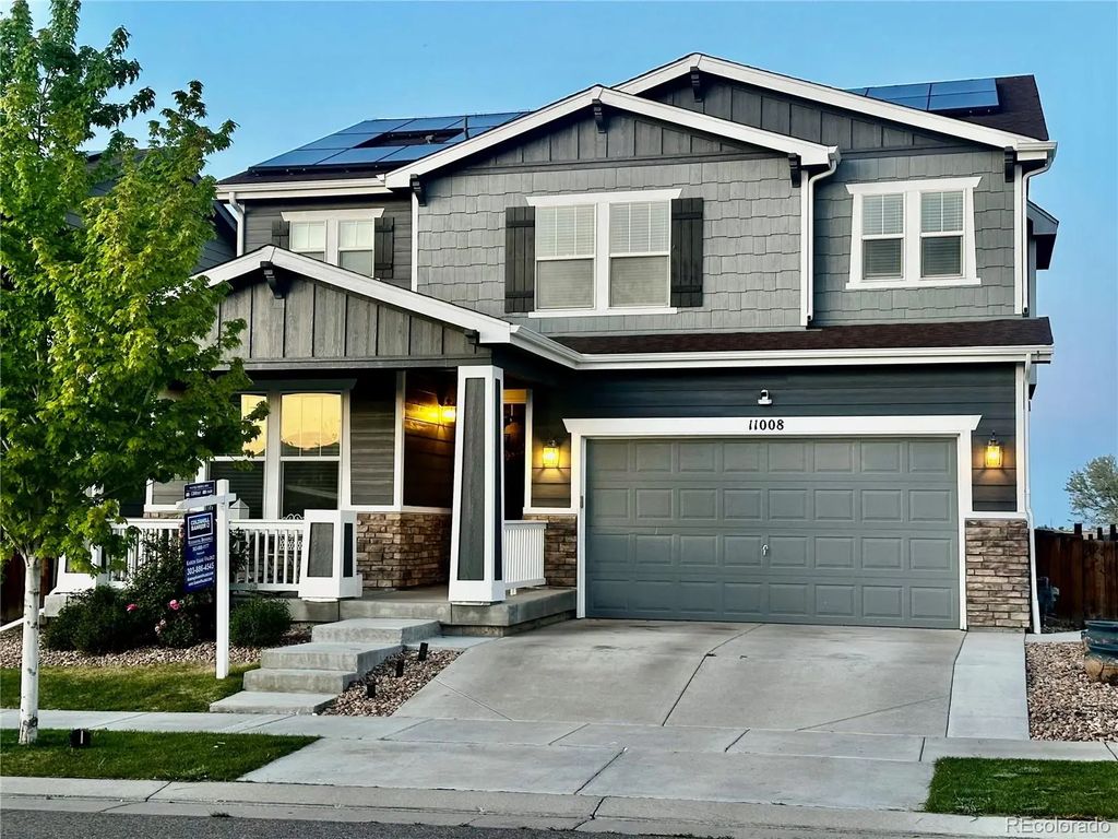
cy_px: 420
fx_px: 1550
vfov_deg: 30.3
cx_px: 559
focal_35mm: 48
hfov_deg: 39.7
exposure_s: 1/60
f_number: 1.78
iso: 200
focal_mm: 6.86
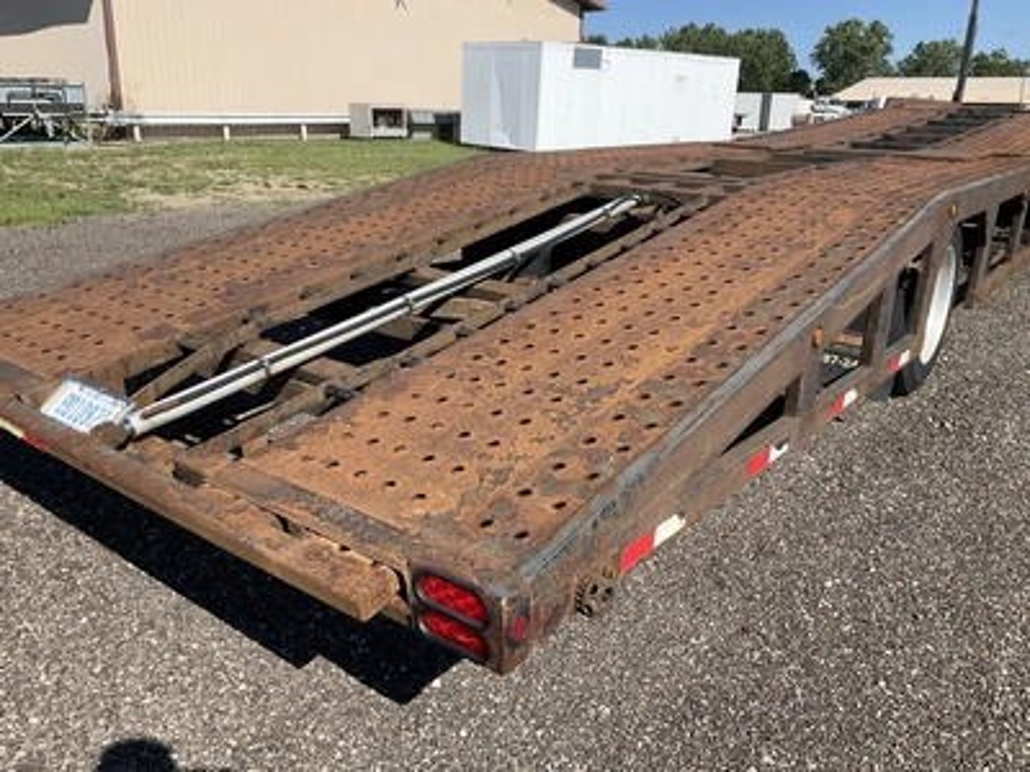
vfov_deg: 48.2
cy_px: 386
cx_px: 515
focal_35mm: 29
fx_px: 863
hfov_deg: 61.7
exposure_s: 1/1451
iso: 25
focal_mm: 3
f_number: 1.8
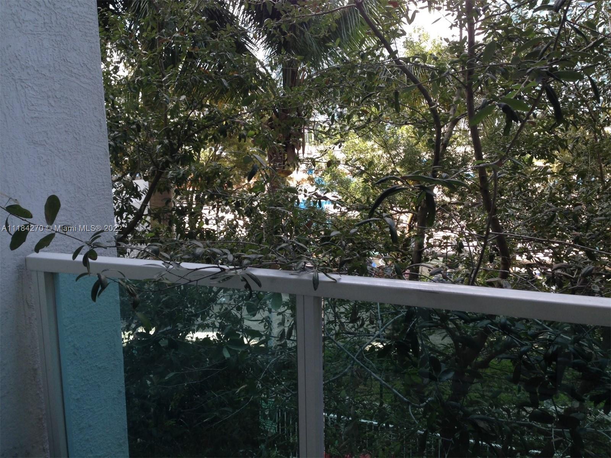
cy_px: 229
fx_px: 582
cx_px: 306
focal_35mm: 33
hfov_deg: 55.4
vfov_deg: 42.9
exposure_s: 1/151
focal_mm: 4.12
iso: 50
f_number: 2.4
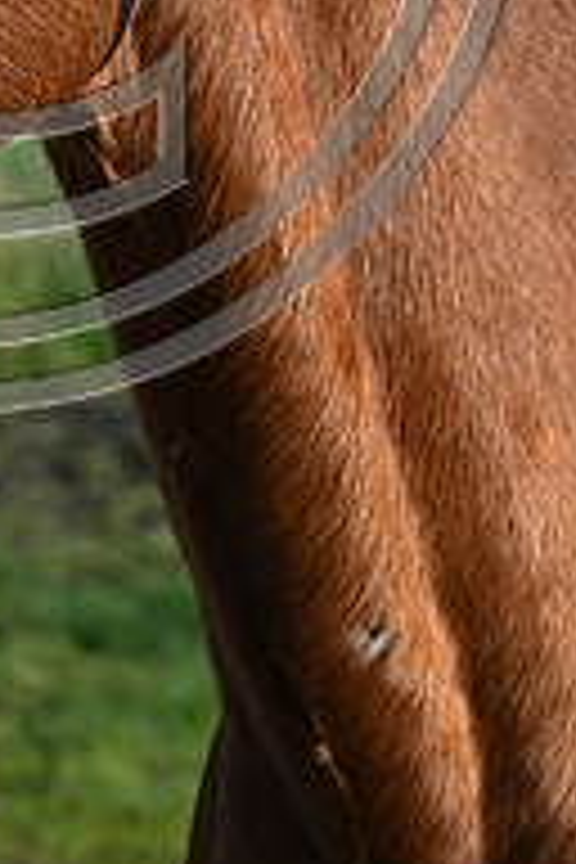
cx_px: -124
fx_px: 5064
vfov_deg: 9.6
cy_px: -248
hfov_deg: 6.5
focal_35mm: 211
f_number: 5.6
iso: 320
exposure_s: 1/1250
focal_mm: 70
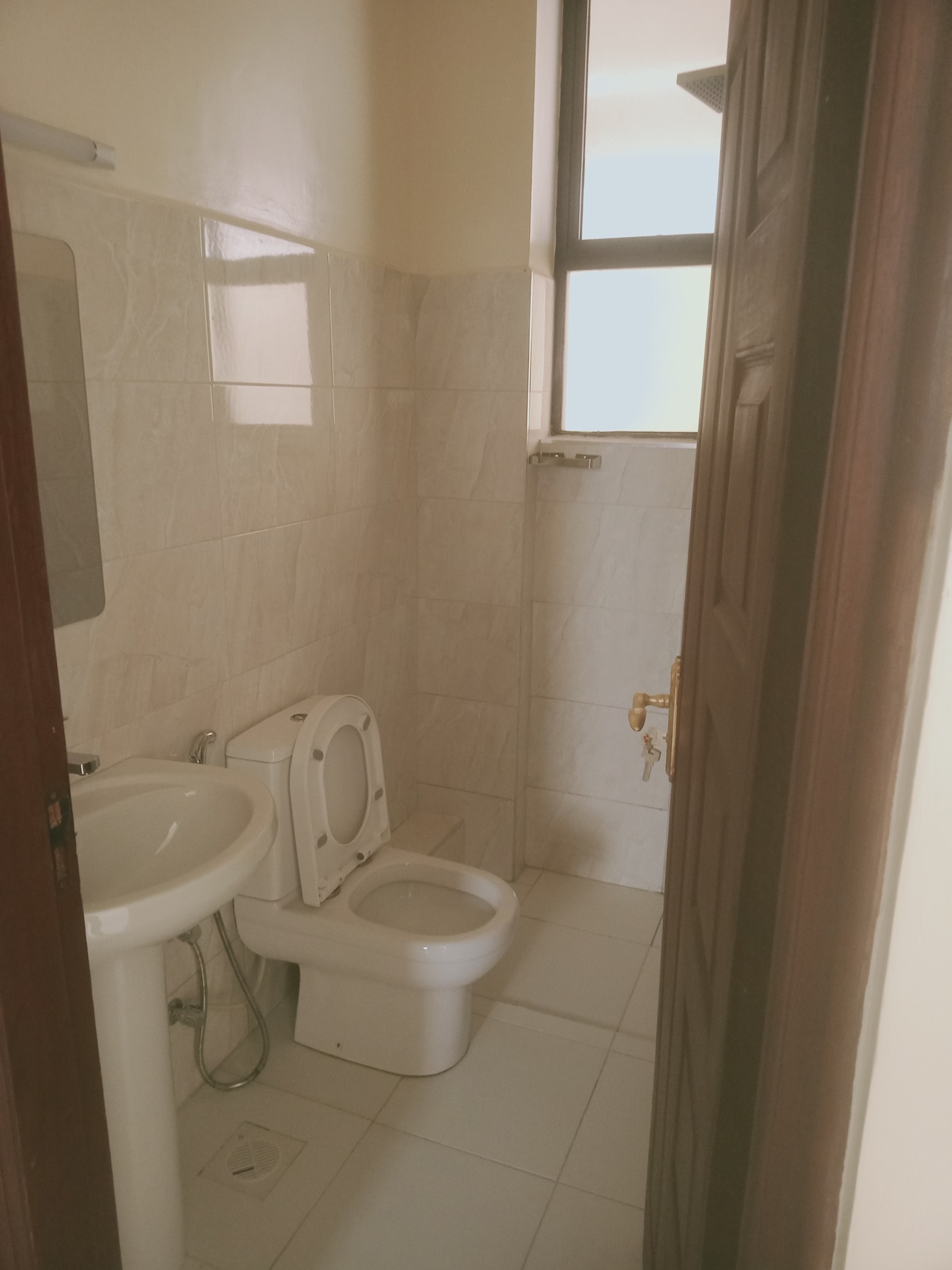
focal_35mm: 28
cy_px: 635
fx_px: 1027
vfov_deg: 63.4
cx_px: 476
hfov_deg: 49.7
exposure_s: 1/33.3
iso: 667
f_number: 2.2
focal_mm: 3.37
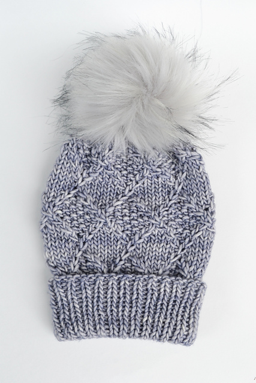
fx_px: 512
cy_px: 192
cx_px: 128
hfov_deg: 28.1
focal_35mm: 48
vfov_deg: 41.1
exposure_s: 1/50
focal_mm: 32
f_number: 9
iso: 400
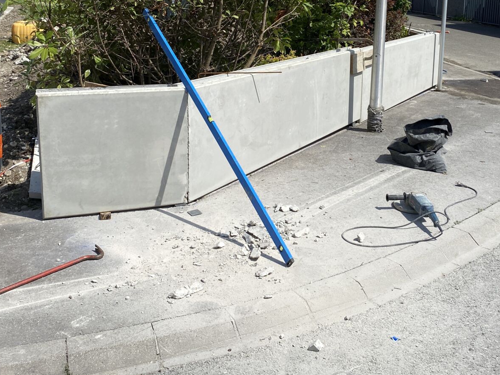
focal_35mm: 44
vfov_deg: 32.3
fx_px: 635
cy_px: 96
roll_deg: -1.7
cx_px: 336
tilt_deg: -11.4
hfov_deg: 42.3
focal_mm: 4.25
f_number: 1.8
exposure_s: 1/4274
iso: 32
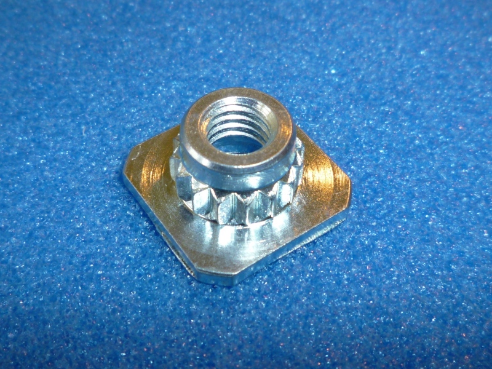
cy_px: 184
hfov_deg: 61.7
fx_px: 412
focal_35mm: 29
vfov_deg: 48.2
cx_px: 246
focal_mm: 5.2
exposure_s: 1/30
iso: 100
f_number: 4
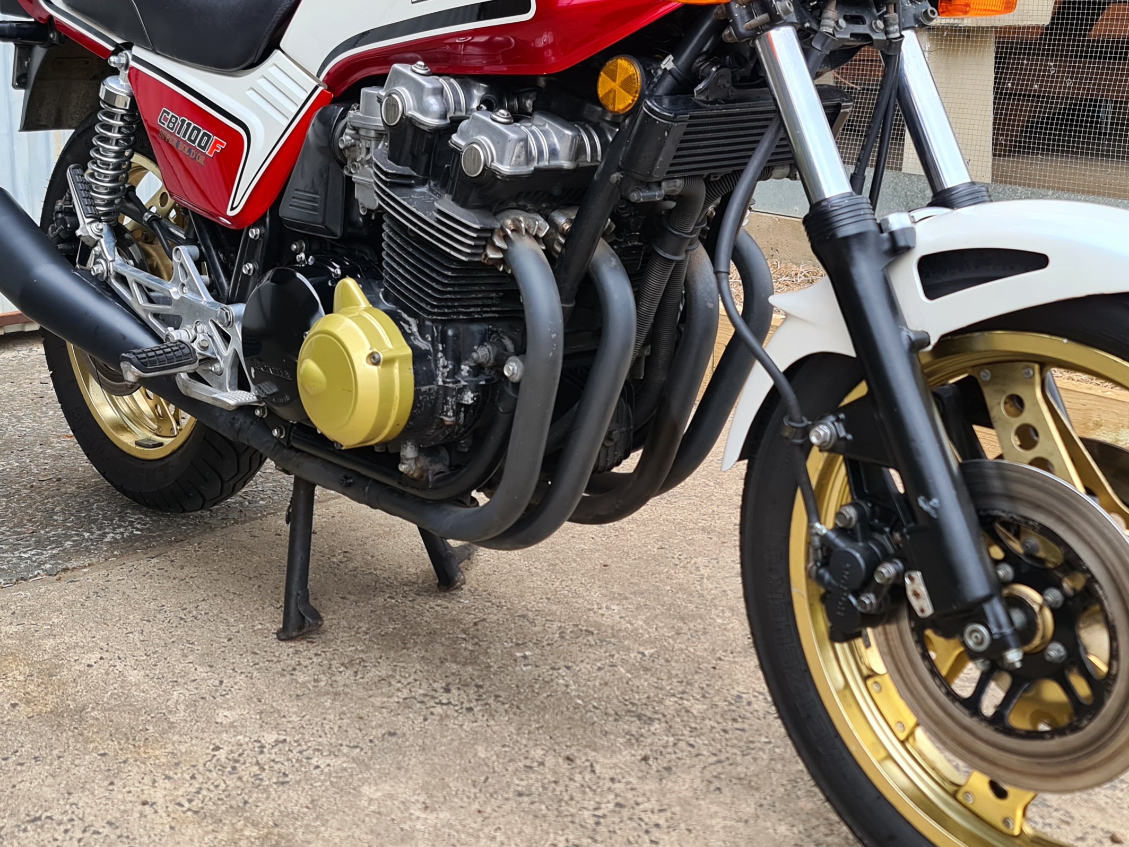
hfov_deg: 40.4
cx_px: 509
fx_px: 1533
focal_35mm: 47
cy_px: 221
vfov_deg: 30.4
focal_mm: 7
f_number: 1.8
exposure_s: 1/100
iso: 50
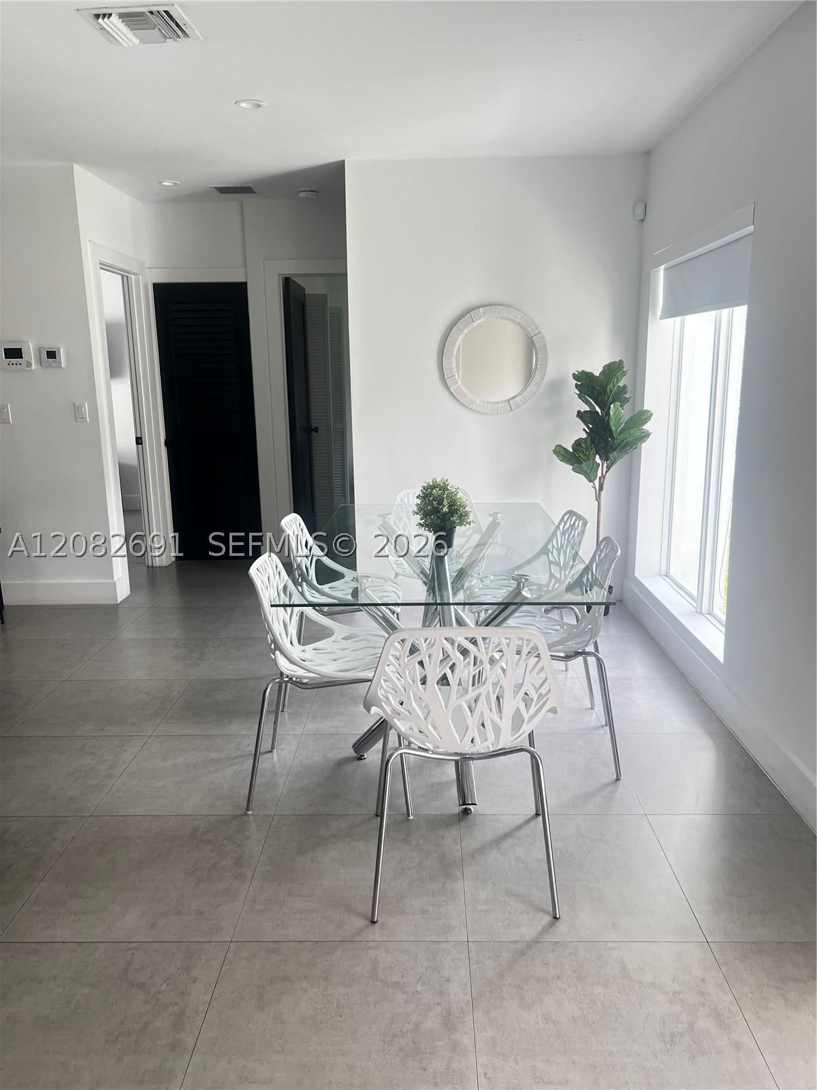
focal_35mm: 26
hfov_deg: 53.1
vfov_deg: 67.3
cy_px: 545
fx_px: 818
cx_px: 408
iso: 64
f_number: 1.5
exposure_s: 1/168
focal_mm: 5.7
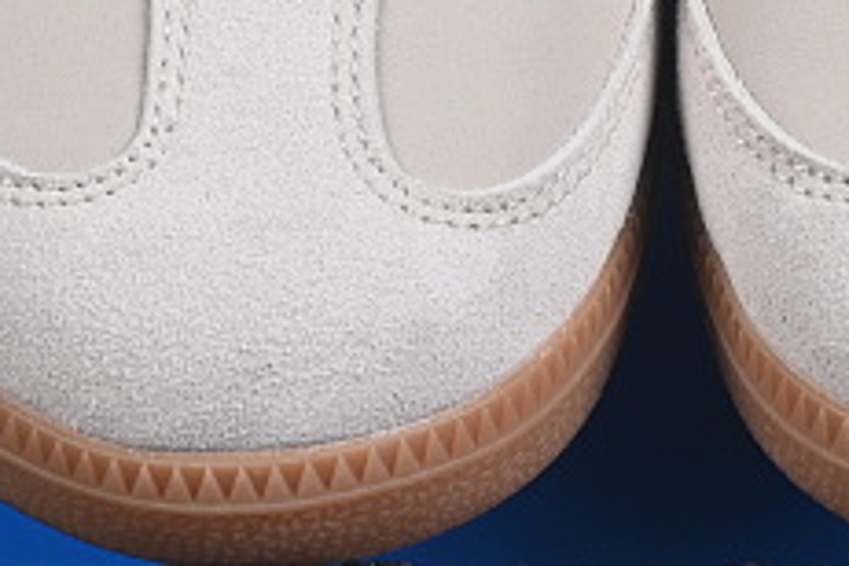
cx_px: 680
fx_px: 8254
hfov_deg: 5.9
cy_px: -254
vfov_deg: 3.9
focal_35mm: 350
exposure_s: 1/80
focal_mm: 50
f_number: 8
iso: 160
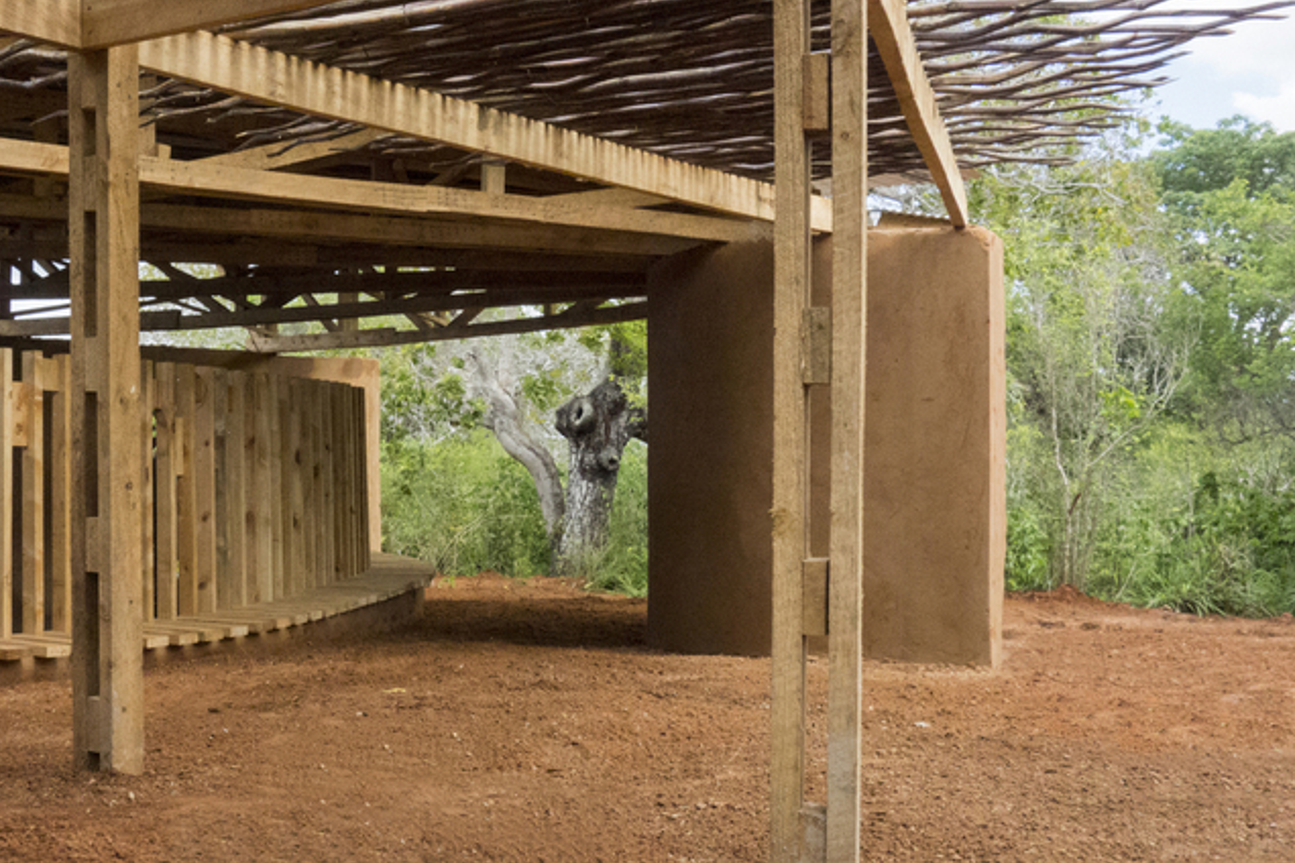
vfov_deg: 30.4
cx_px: 415
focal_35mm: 44
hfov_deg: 43.8
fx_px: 1583
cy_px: 329
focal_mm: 10.4
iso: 1600
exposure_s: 1/1000
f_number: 8
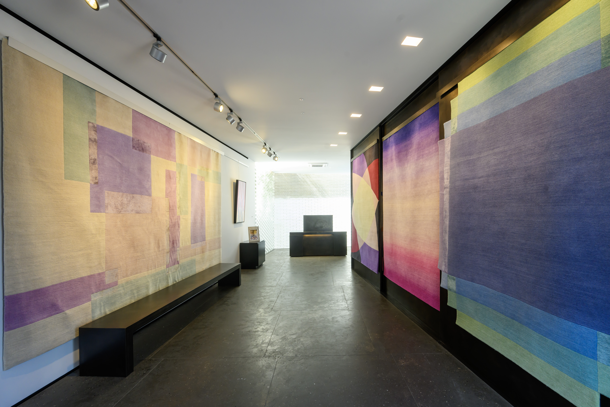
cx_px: 305
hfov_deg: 104.3
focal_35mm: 14
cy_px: 204
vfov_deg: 81.2
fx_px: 237
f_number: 8
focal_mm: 14
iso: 500
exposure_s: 1/30
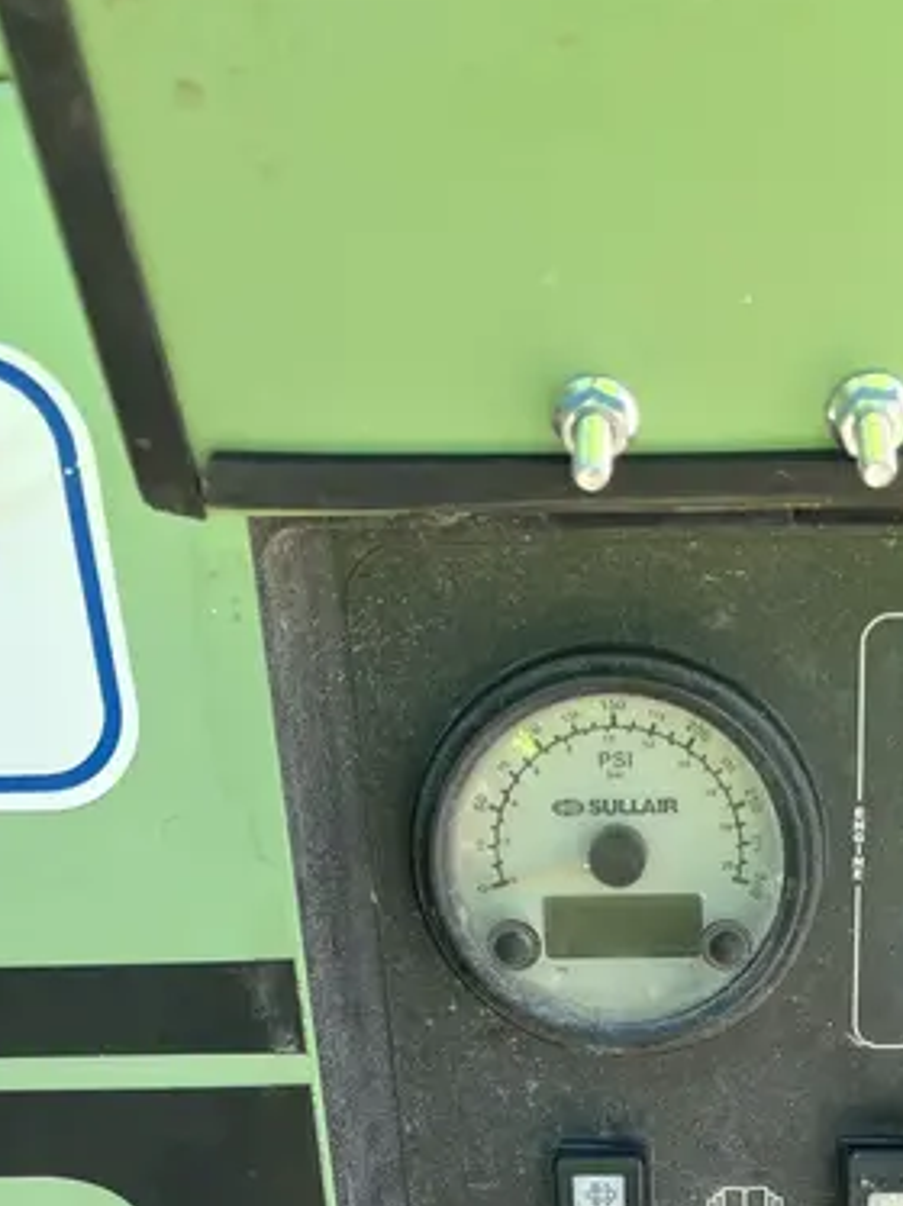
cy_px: 1156
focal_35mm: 51
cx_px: 716
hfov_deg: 28.0
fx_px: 1776
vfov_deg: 34.7
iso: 50
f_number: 1.6
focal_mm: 5.1
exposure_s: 1/742
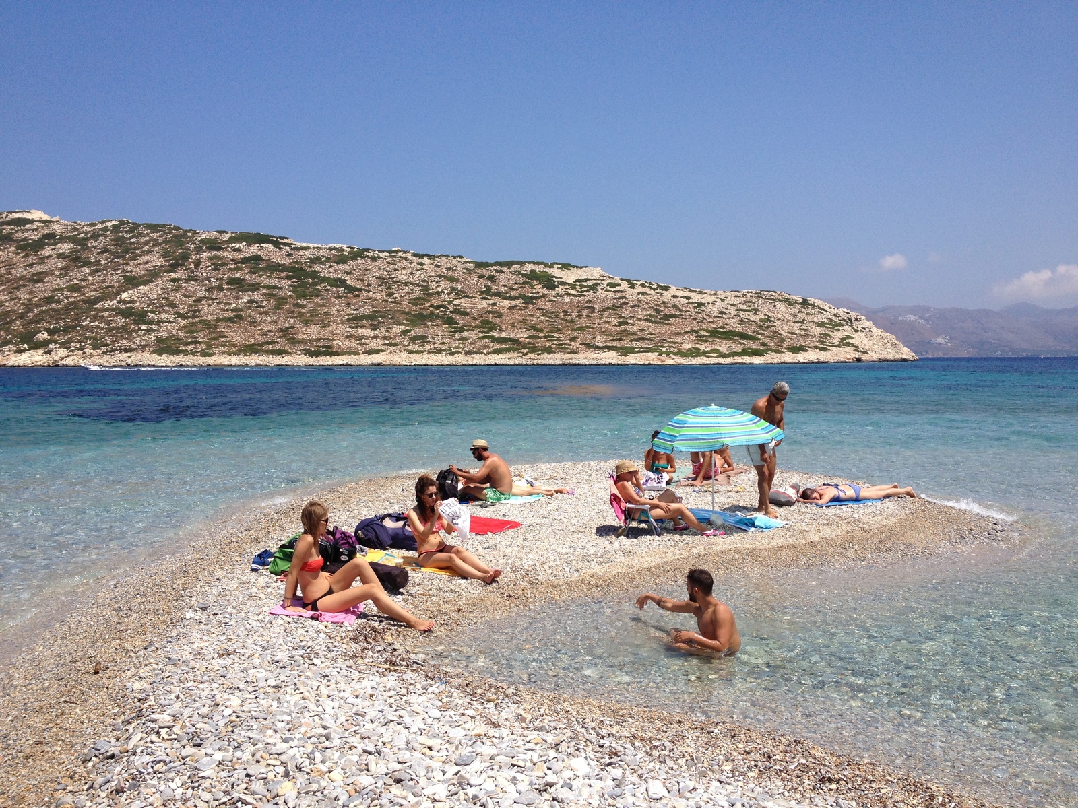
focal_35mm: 35
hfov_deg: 52.6
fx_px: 1090
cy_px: 404
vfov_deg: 40.7
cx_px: 539
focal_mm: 4.28
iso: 50
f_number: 2.4
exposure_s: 1/2762
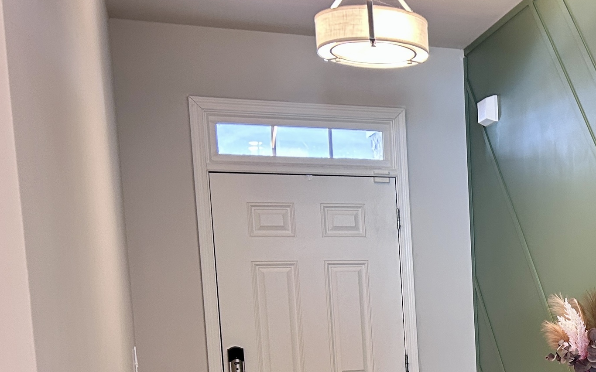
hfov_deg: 29.8
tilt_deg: -6.3
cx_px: 651
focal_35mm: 62
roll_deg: +2.1
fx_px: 1007
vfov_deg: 20.1
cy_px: 402
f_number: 1.5
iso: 125
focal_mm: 5.7
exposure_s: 1/60
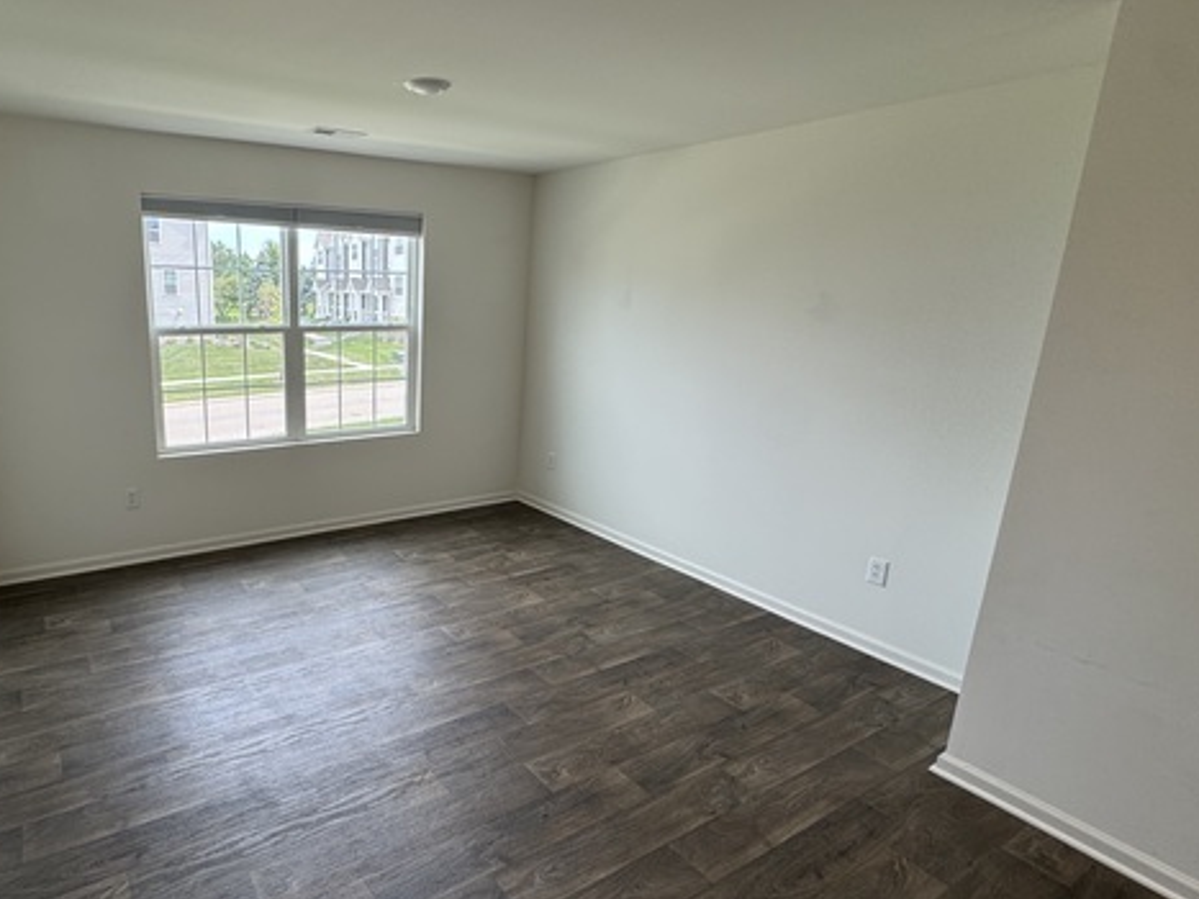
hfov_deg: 79.3
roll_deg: -0.1
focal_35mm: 20
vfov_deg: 65.9
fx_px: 693
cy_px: 455
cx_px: 407
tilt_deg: -13.5
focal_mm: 2.22
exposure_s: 1/120
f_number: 2.2
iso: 50
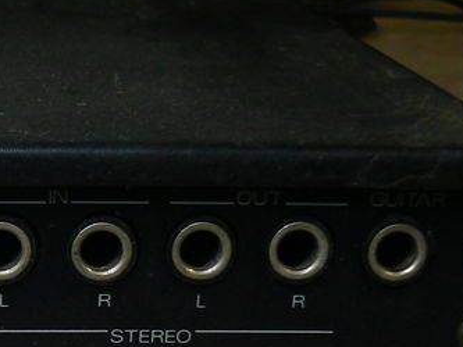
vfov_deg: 13.3
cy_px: 439
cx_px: -156
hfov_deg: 17.0
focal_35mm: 108
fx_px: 1445
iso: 80
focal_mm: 6
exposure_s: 1/40
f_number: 2.8
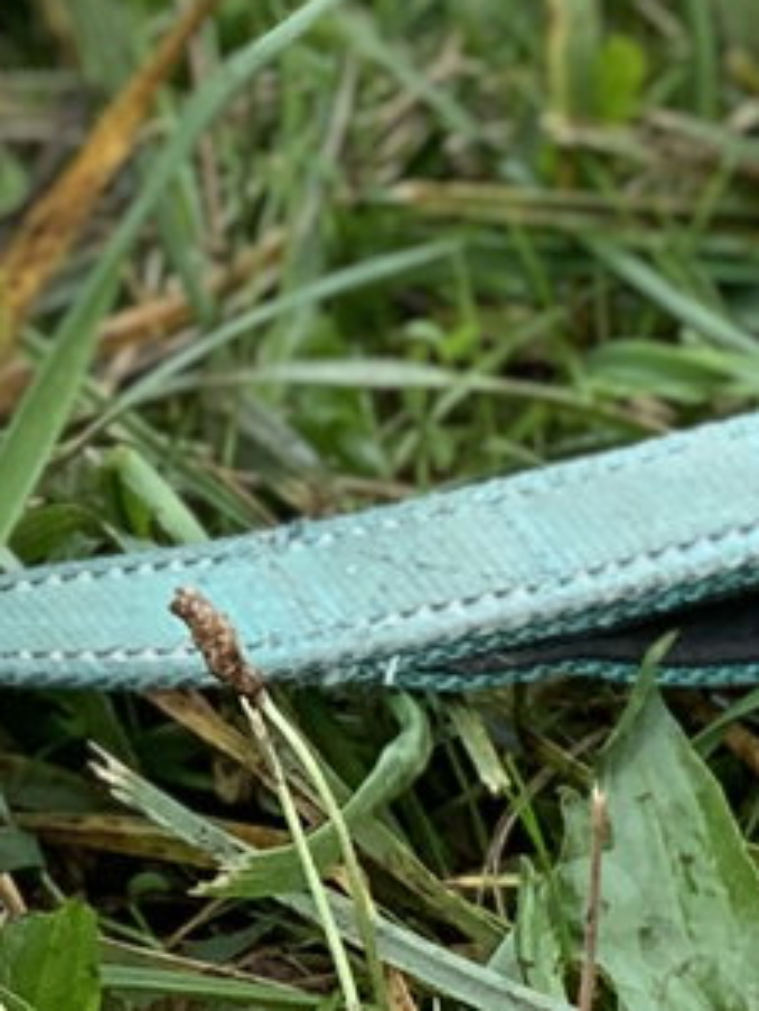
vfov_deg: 5.3
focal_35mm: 368
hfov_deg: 3.9
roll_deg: +2.8
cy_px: -868
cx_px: -1777
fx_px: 10751
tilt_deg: -16.7
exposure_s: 1/199
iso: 16
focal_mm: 6
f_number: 2.4
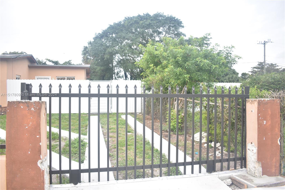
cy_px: 95
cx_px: 142
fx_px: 214
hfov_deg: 67.4
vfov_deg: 47.9
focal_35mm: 27
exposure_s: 1/100
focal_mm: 18
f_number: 3.5
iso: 100
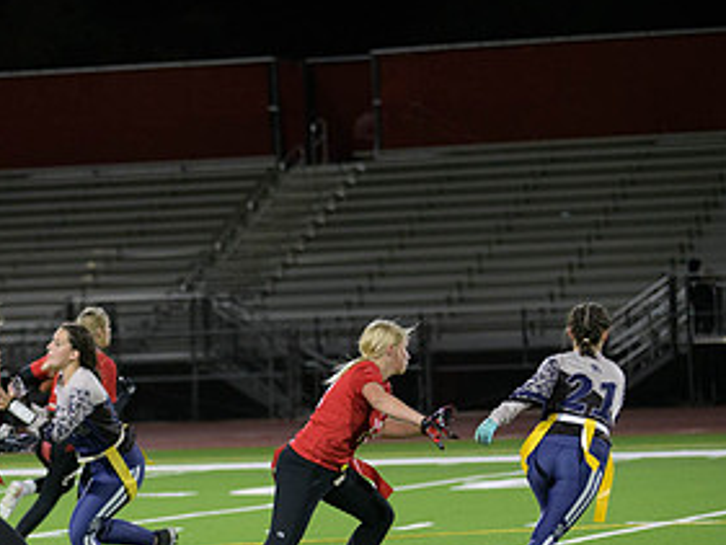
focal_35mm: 222
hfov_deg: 8.9
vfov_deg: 6.7
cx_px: 59
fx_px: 4658
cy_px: 381
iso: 3200
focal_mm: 112
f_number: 2.8
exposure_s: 1/640
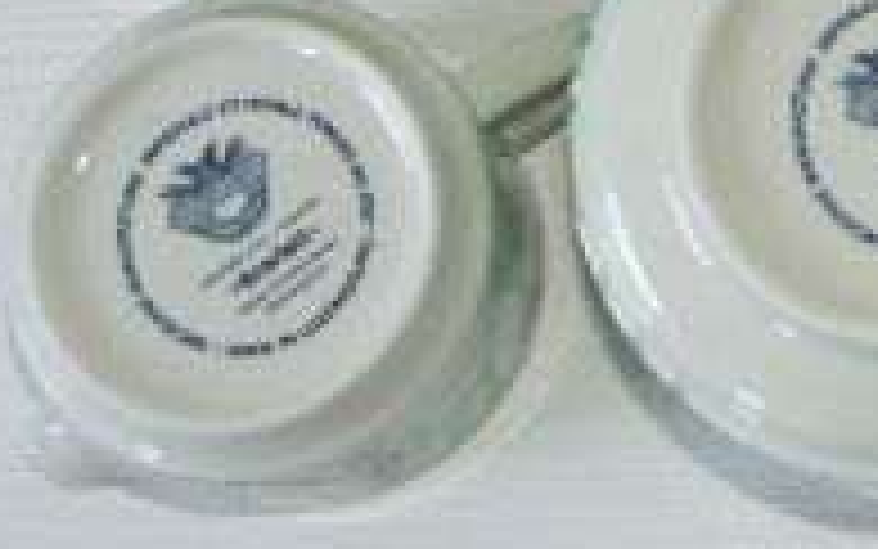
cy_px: -274
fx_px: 3255
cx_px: 1198
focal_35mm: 136
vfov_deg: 9.4
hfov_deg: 14.6
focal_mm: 10.09
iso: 100
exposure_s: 1/50
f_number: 4
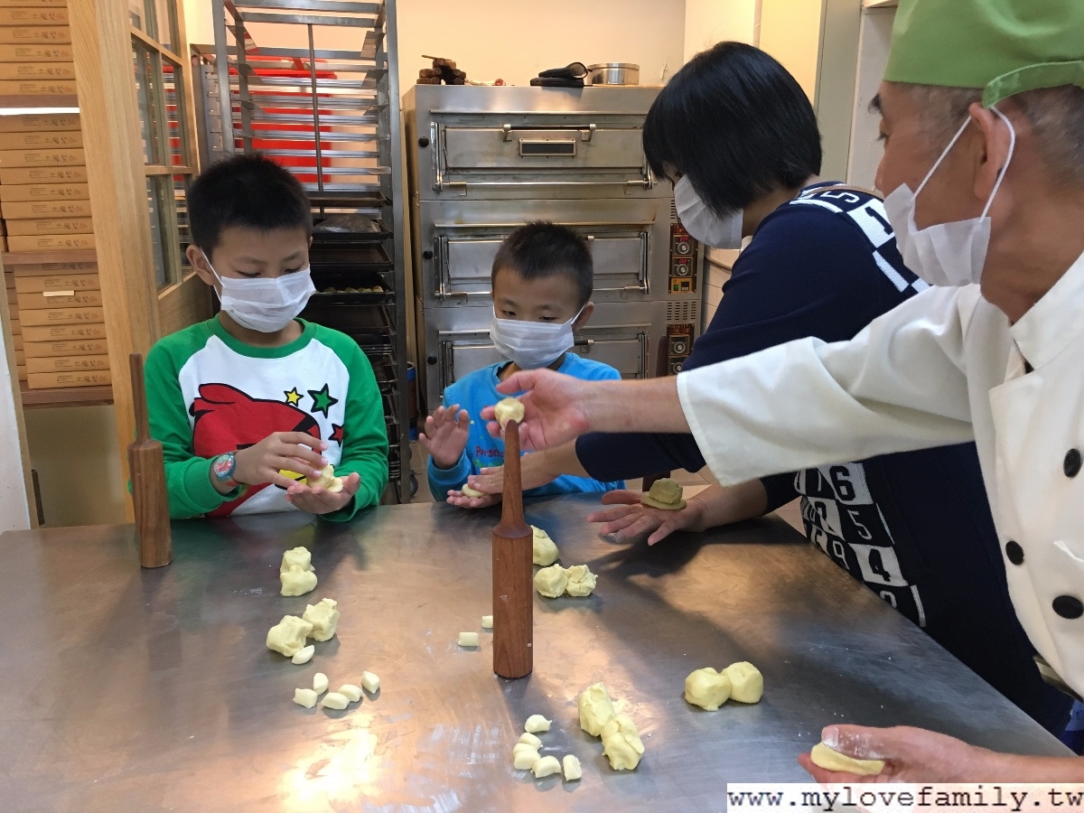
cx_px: 542
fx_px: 908
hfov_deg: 61.7
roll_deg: -0.3
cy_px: 406
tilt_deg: -12.6
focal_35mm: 29
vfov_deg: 48.2
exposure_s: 1/30
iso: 100
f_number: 2.2
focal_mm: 4.15
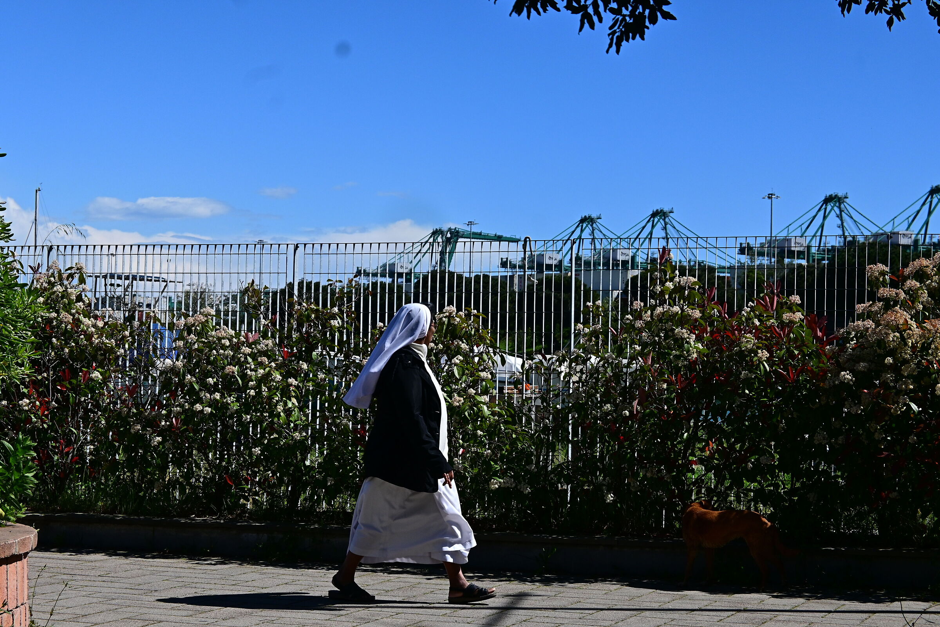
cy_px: 314
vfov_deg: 18.2
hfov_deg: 27.0
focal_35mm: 75
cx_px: 470
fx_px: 1958
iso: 280
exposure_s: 1/2000
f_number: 6.3
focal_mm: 50
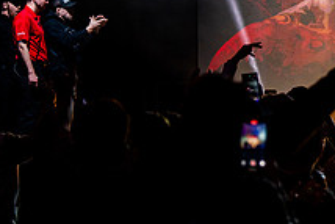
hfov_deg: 10.6
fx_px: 1769
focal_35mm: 190
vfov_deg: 7.2
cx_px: 412
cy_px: 104
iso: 3200
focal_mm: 70
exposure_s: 1/1000
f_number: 2.8
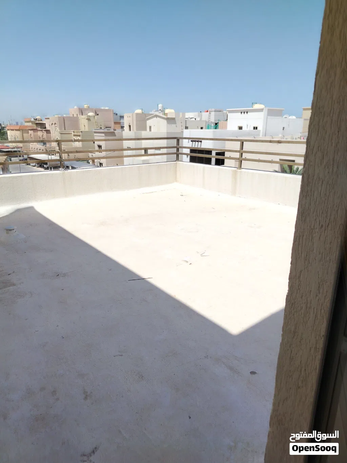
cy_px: 232
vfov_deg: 71.6
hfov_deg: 56.8
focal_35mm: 24
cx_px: 174
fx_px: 321
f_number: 1.75
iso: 100
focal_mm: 5.25
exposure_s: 1/1552
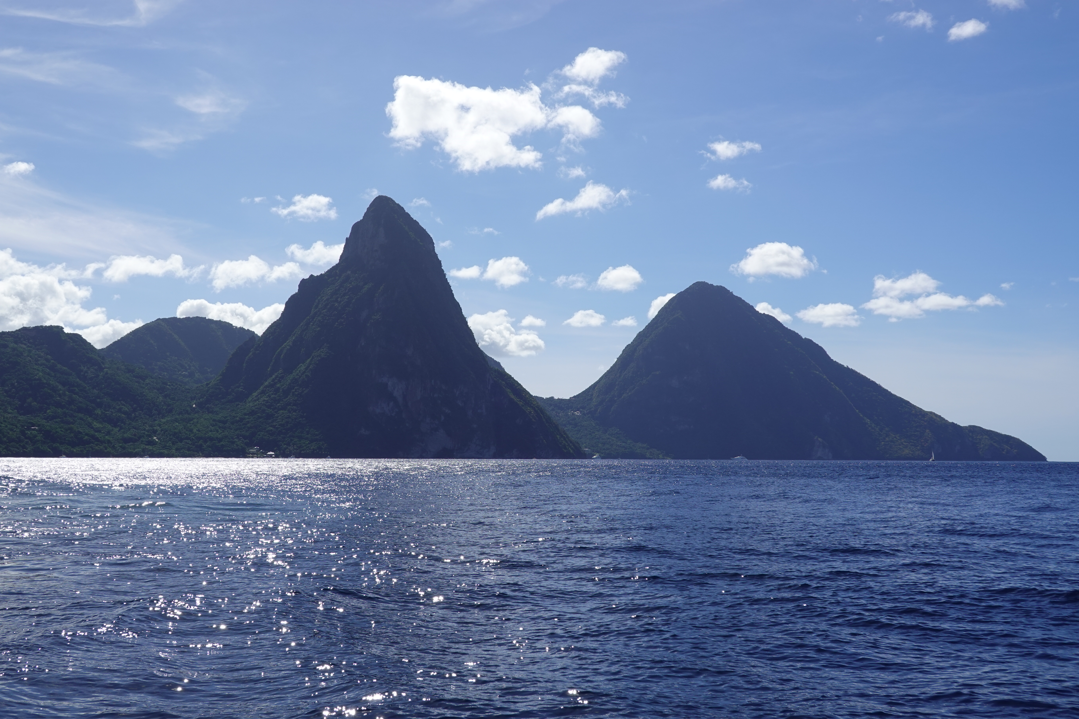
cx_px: 540
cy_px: 360
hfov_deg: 43.6
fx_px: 1349
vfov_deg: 29.9
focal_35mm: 45
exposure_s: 1/1000
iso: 100
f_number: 5.6
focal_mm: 16.54
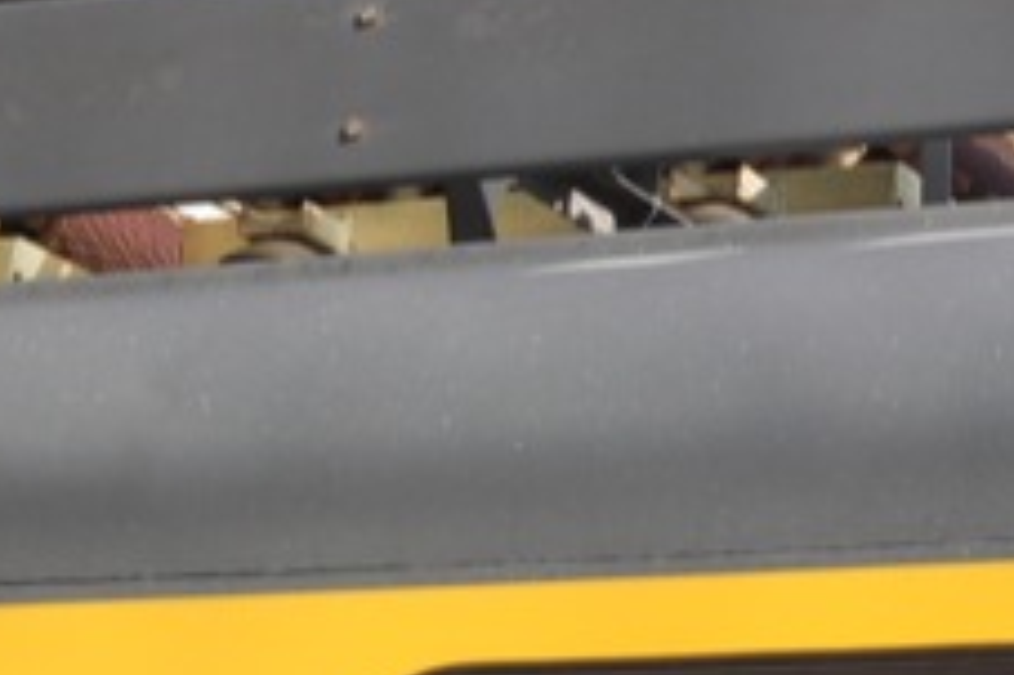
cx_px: 826
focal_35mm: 169
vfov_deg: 8.1
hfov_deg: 12.1
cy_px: 177
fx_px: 4757
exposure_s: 1/100
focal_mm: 40
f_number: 5
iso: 200
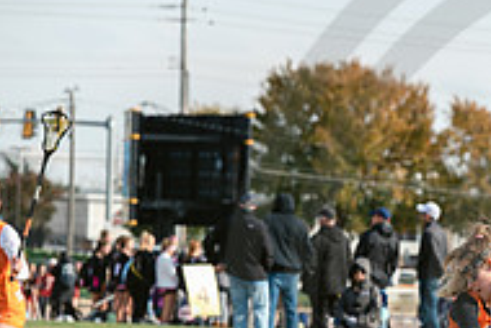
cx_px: 680
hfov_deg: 5.0
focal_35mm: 412
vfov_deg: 3.3
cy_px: 322
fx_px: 5623
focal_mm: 135
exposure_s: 1/1600
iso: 250
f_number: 5
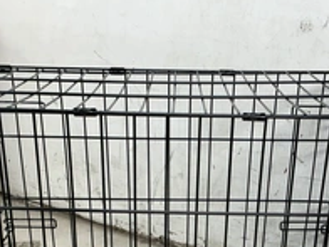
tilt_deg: -24.4
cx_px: 186
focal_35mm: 57
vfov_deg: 24.6
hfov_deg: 33.7
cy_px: 242
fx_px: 542
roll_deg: +0.5
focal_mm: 3
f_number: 1.8
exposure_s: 1/120
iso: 50
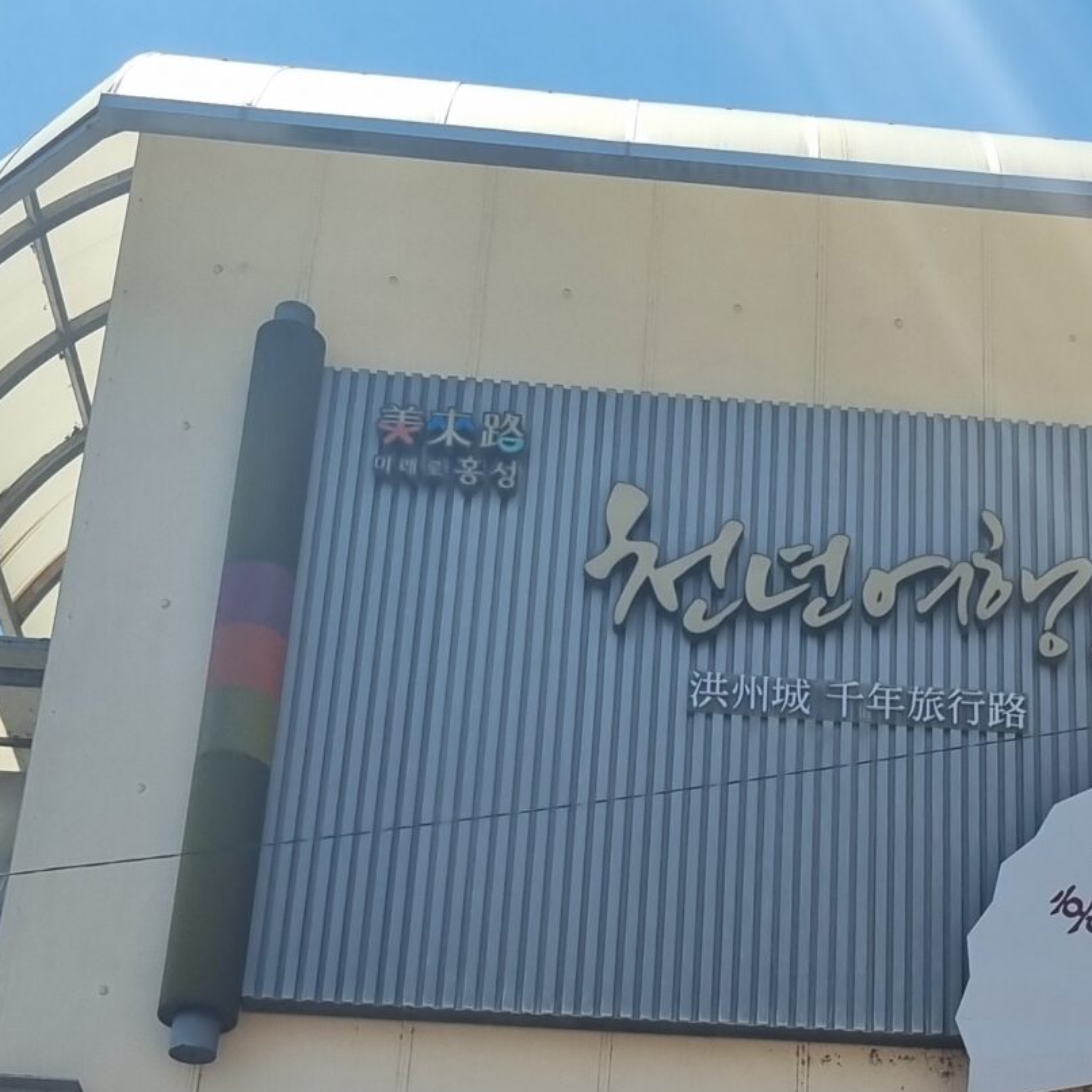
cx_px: 905
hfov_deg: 23.3
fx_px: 2605
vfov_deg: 22.8
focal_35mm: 73
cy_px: 1064
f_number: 1.8
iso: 50
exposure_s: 1/3536
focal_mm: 5.4
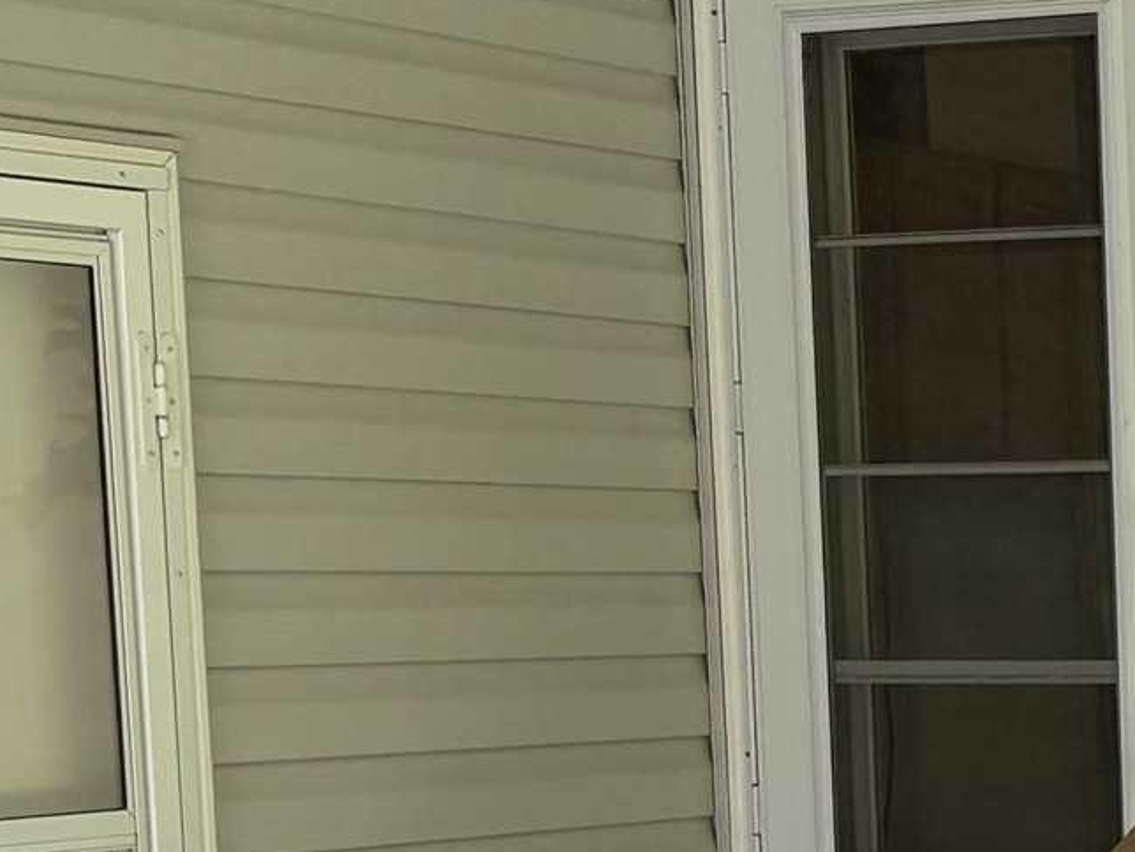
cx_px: 1745
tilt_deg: -4.5
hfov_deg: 14.7
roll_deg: +2.8
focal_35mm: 124
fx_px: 4066
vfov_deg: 11.8
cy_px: 947
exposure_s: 1/607
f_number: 1.6
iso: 64
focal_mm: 5.96
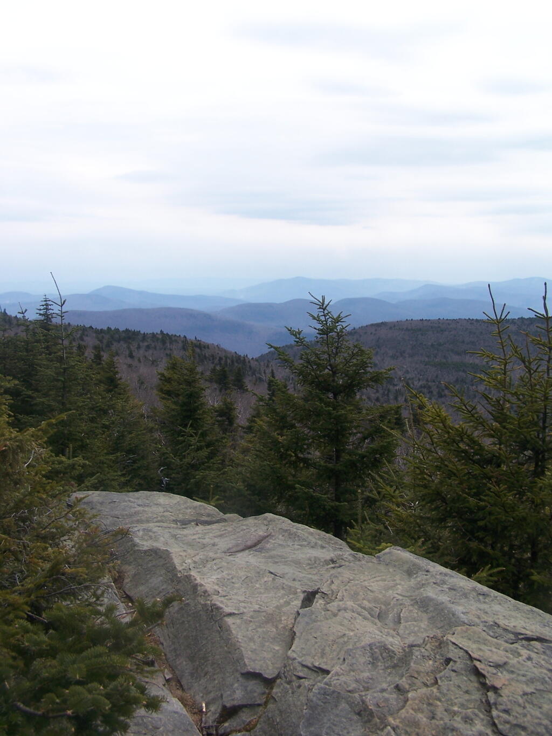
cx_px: 276
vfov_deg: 49.0
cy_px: 368
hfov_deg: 37.7
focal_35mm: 38
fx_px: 808
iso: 80
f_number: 4
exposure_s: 1/640
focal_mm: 6.3
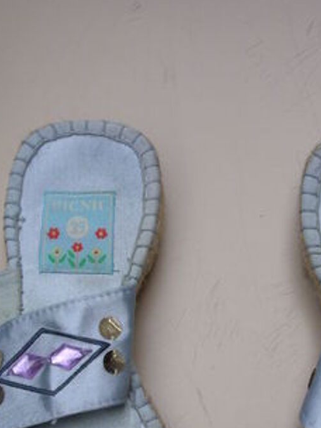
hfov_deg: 19.6
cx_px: 227
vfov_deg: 25.1
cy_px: 393
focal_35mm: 75
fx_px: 926
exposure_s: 1/250
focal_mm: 6.2
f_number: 4.3
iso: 64
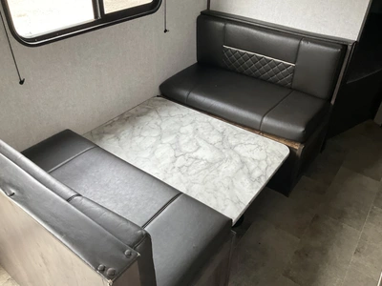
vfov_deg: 48.2
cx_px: 191
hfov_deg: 61.7
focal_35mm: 29
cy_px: 143
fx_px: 320
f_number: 1.8
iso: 125
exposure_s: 1/60
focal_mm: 3
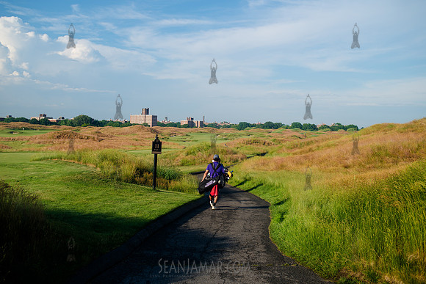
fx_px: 414
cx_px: 213
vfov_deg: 37.9
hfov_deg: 54.4
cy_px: 142
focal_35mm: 35
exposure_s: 1/1000
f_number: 4
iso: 100
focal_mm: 35
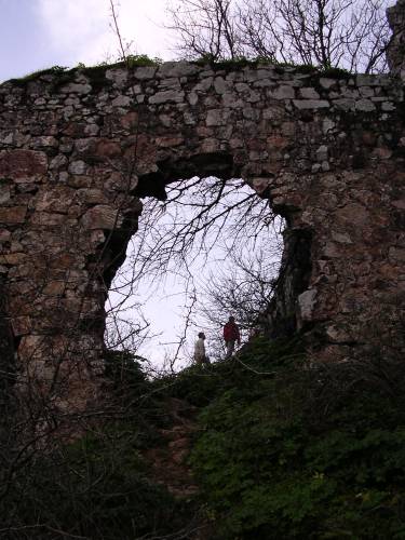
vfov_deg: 49.0
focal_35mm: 38
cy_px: 270
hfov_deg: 37.7
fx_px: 593
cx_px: 202
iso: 100
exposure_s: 1/163
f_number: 2.8
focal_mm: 5.8
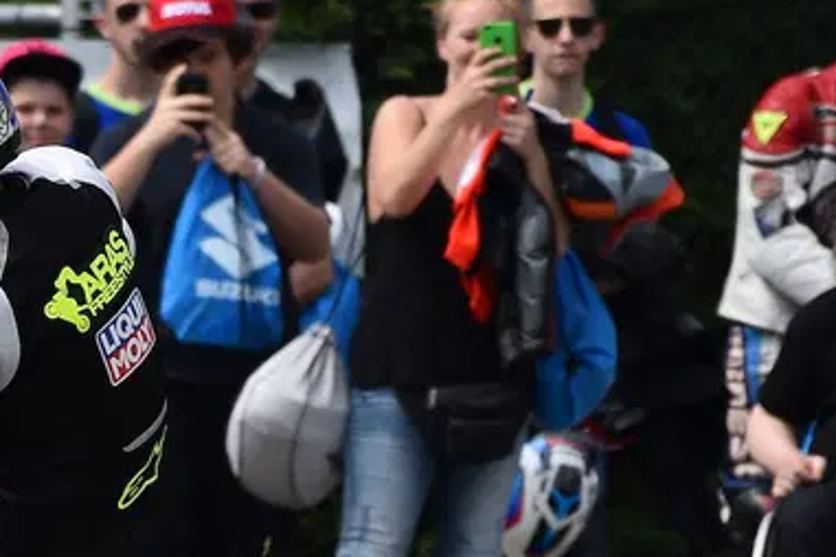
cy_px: 416
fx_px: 30721
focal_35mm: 1323
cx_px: -281
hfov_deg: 1.6
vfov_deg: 1.0
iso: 250
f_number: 5.6
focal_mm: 420
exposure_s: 1/1600
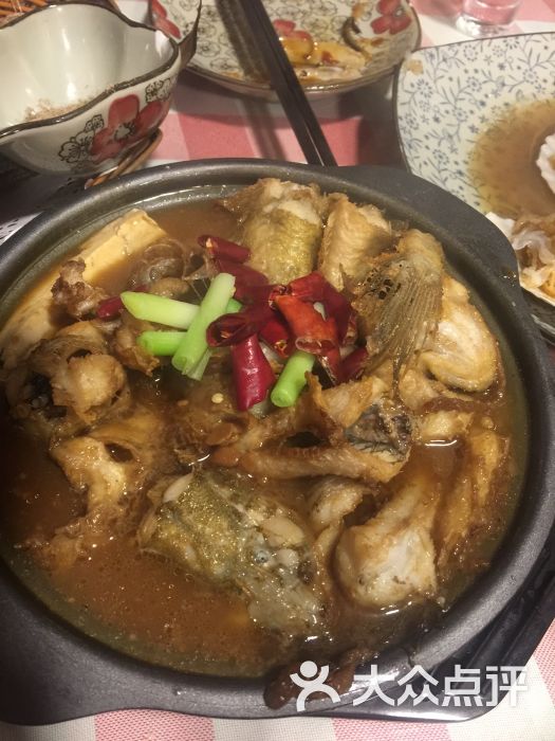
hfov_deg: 48.2
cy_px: 370
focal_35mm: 29
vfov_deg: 61.7
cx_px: 278
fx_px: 620
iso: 125
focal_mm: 4.15
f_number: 2.2
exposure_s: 1/10
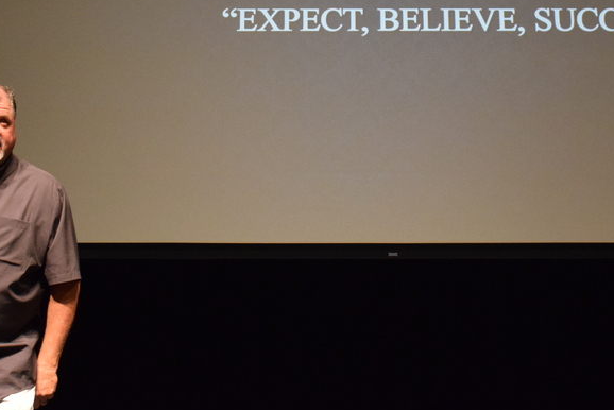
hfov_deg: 23.9
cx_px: 310
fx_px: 1450
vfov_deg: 16.0
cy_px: 100
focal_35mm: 85
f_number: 10
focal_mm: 32
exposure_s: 1/60
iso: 3200
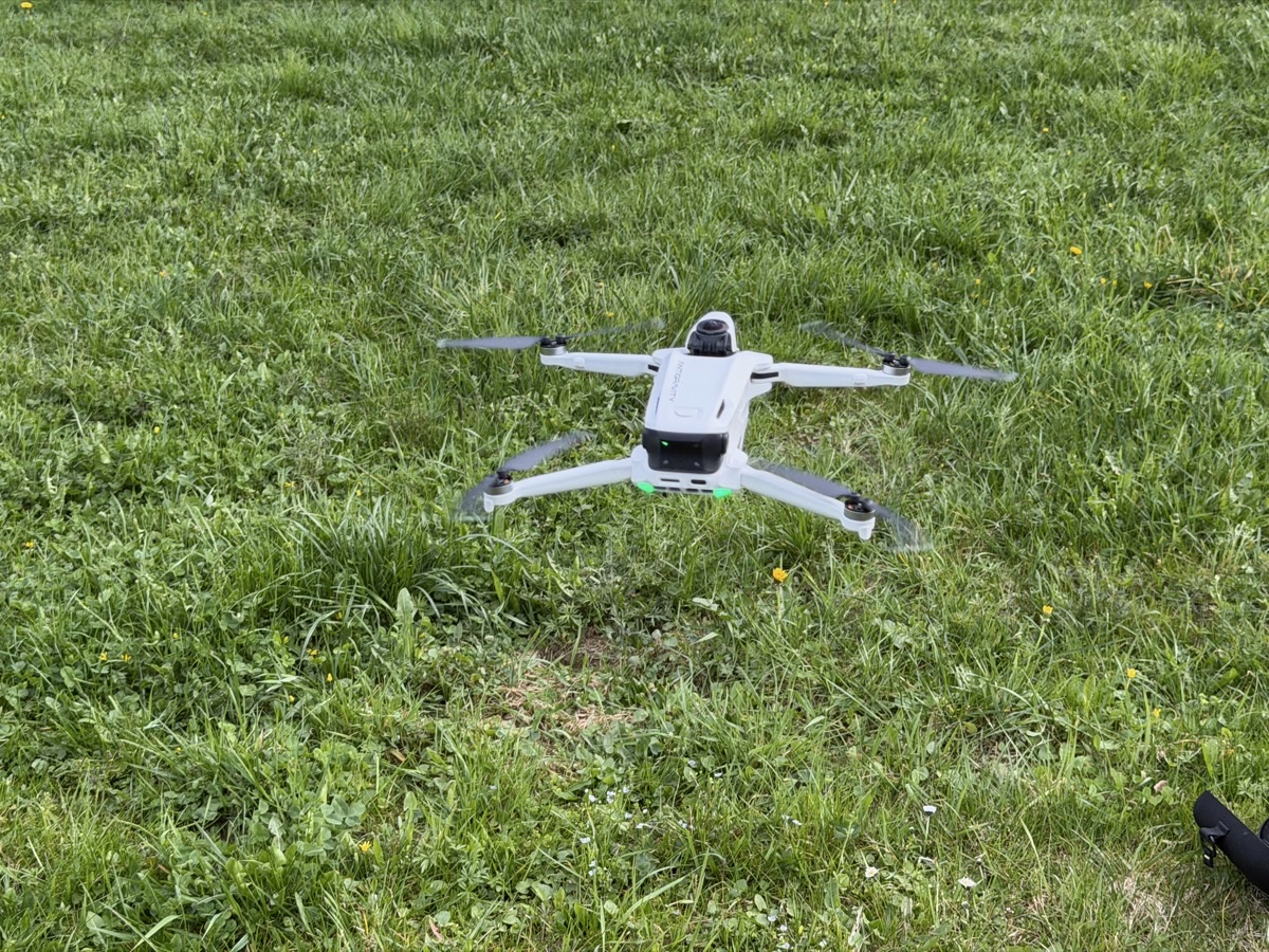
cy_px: 476
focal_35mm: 48
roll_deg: -1.0
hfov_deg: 39.7
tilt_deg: -26.1
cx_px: 634
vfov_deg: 30.3
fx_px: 1760
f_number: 1.78
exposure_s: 1/545
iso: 100
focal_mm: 6.76
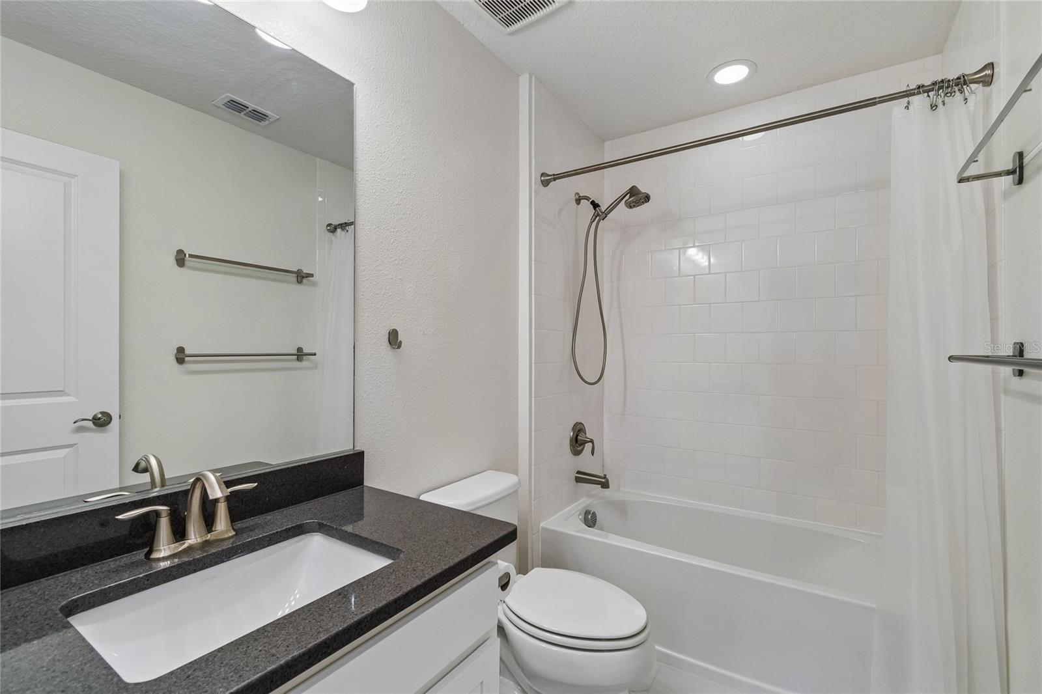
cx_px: 521
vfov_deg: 77.3
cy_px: 347
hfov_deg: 100.4
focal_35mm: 15
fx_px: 434
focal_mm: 10
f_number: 7.1
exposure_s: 1/20
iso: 100
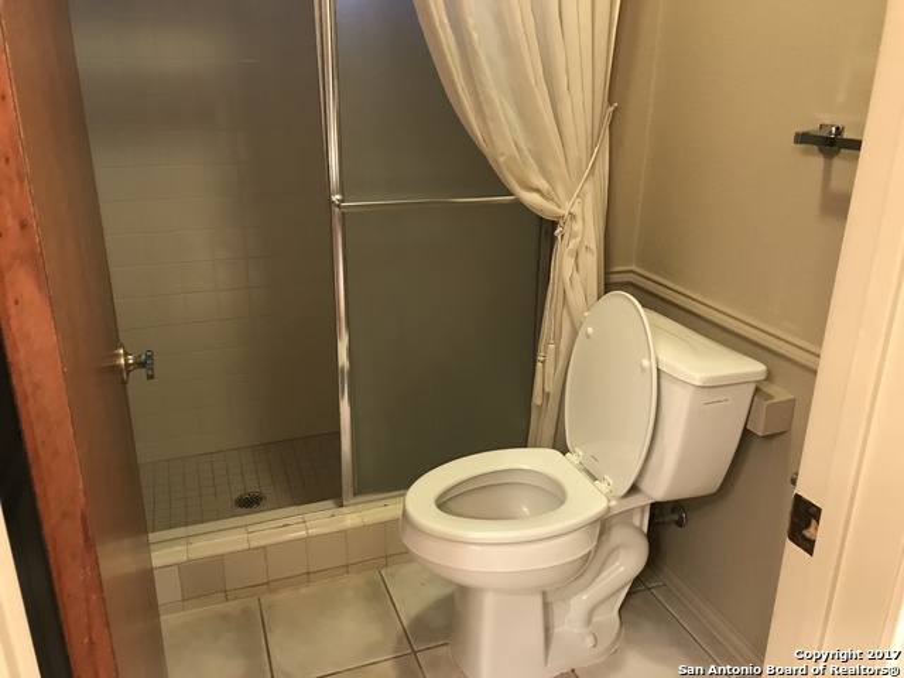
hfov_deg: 63.4
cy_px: 339
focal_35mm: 28
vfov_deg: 49.7
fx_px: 731
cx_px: 452
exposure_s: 1/15
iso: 100
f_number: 1.8
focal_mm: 3.99
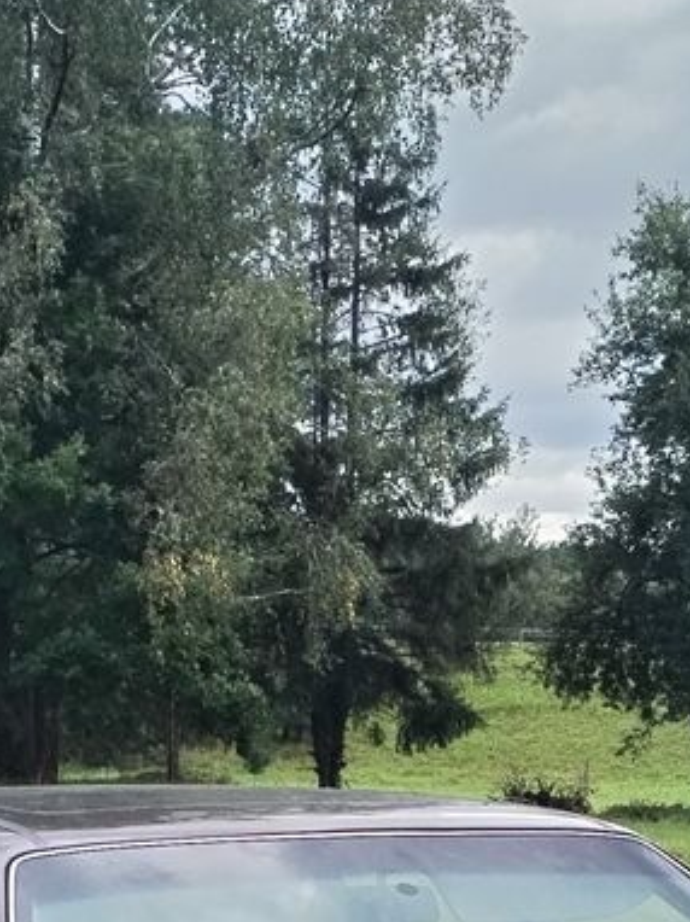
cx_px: 429
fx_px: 2900
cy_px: 1407
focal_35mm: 109
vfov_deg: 16.4
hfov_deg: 13.6
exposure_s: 1/594
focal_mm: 4.75
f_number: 1.8
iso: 100
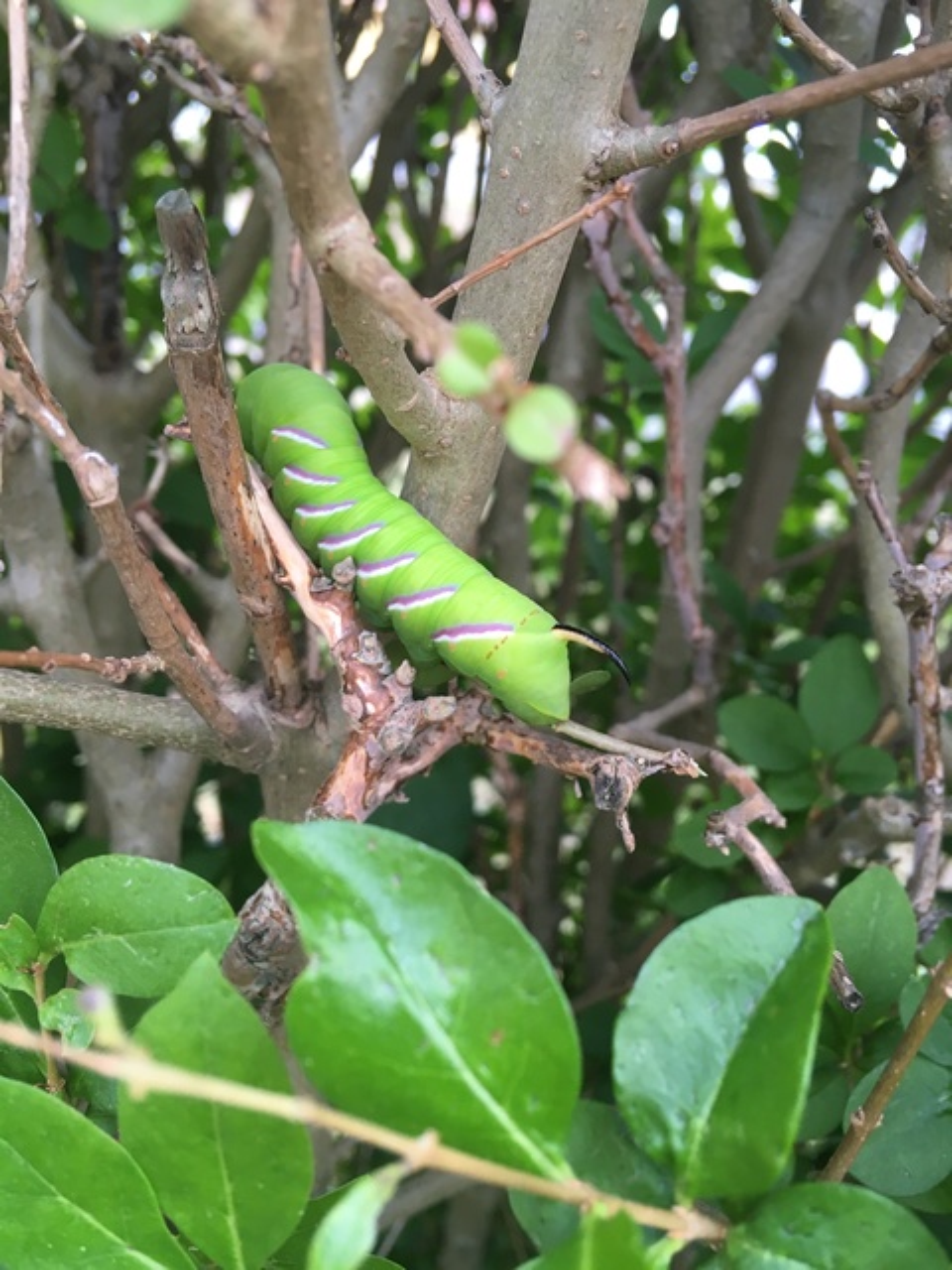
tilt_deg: -24.0
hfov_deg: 48.2
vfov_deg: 61.7
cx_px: 476
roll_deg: -10.4
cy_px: 635
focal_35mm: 29
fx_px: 1063
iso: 40
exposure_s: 1/33
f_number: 2.2
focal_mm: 4.15
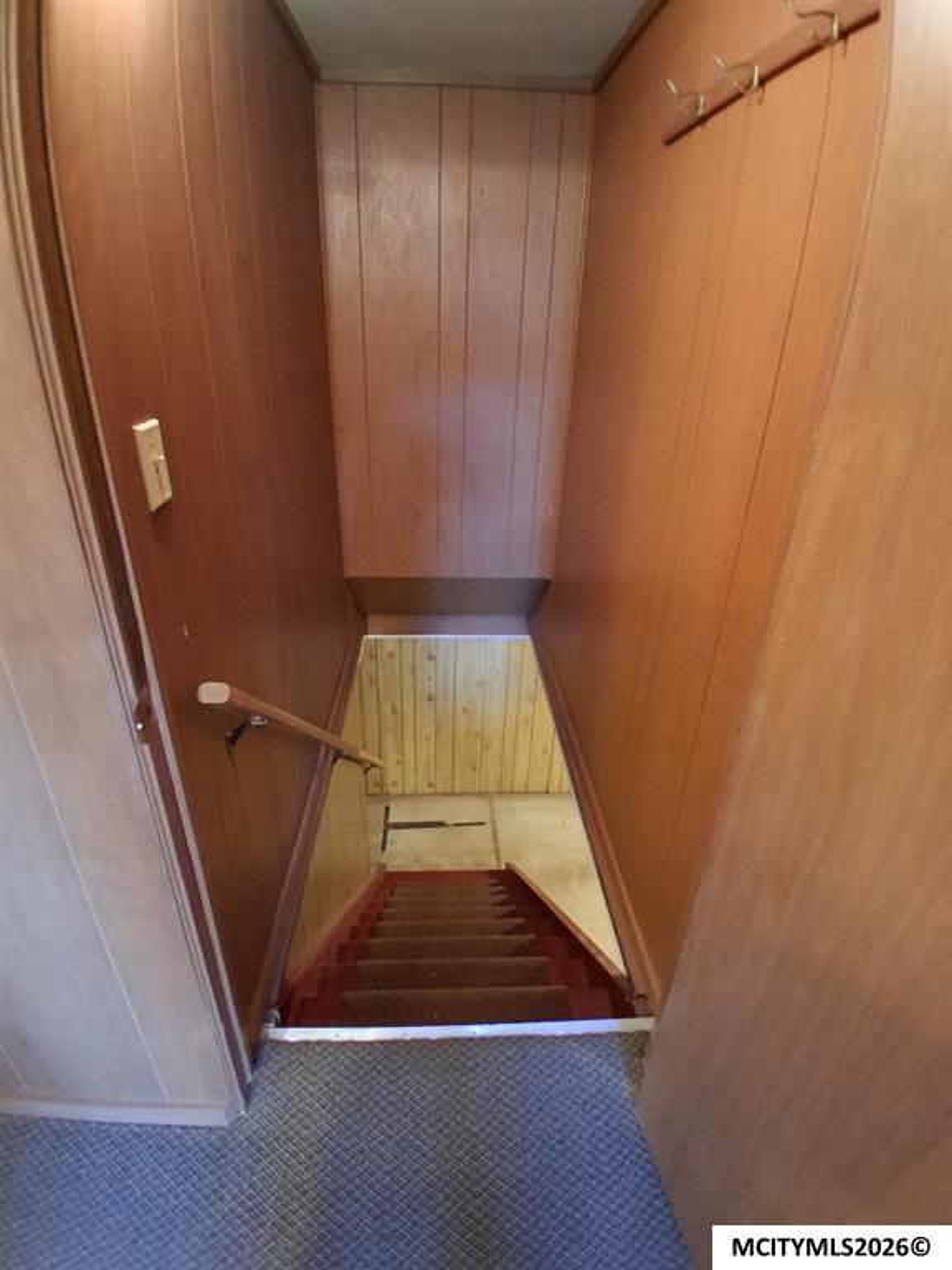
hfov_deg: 74.7
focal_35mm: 17
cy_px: 635
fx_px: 623
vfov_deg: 91.0
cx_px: 476
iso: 800
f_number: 2.2
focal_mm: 1.4
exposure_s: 1/15
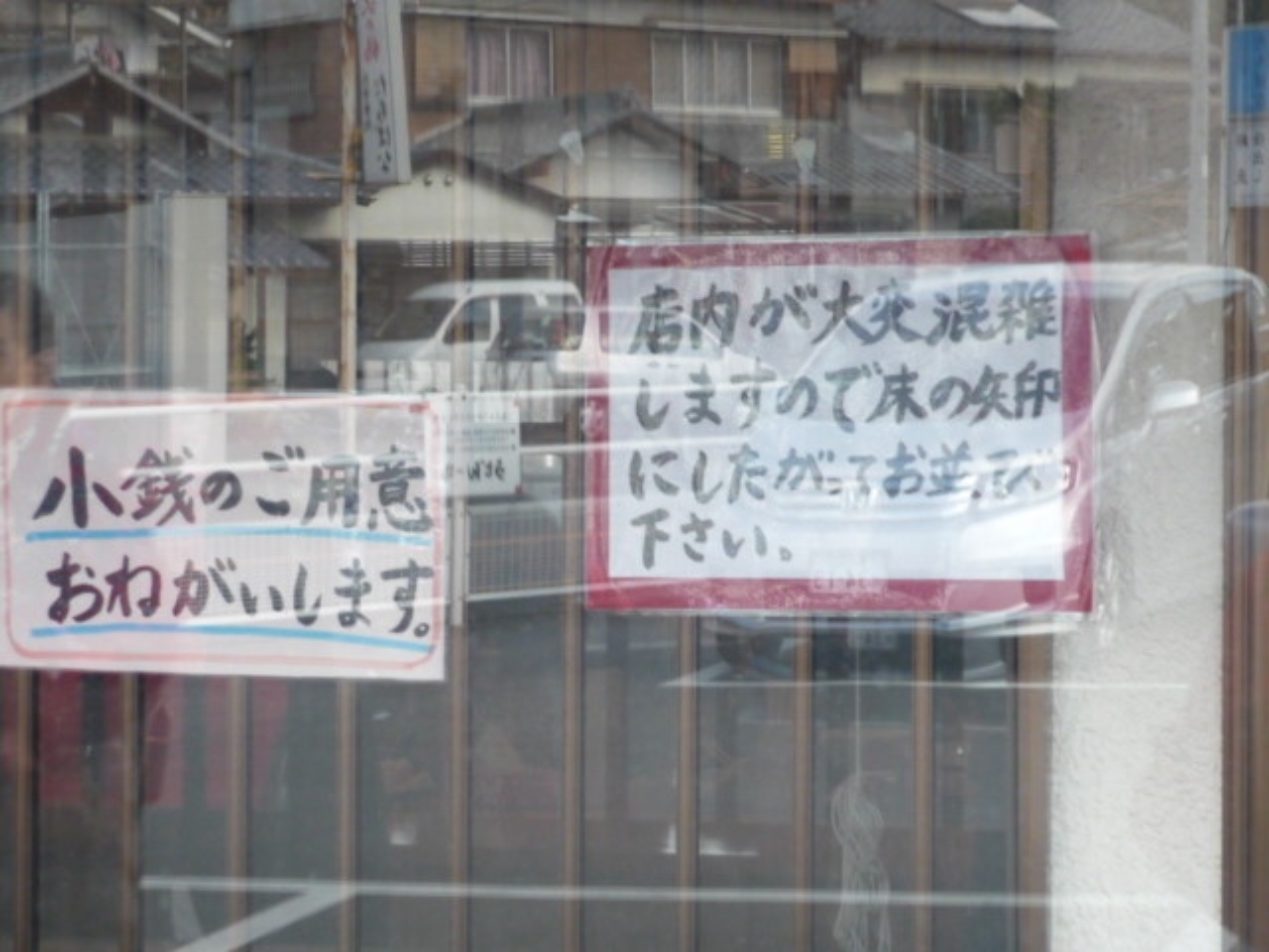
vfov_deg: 16.8
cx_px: 634
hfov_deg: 22.3
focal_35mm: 88
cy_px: 476
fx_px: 3226
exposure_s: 1/50
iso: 100
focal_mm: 9.1
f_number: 3.4
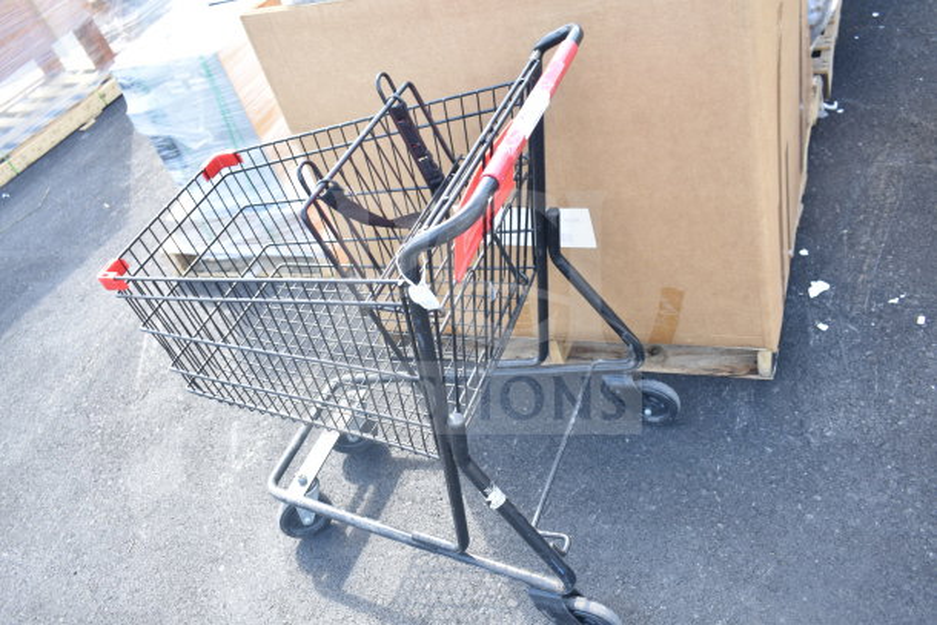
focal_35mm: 32
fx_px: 820
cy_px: 312
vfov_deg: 41.7
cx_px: 468
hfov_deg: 59.5
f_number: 4.5
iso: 200
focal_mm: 21
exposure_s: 1/80
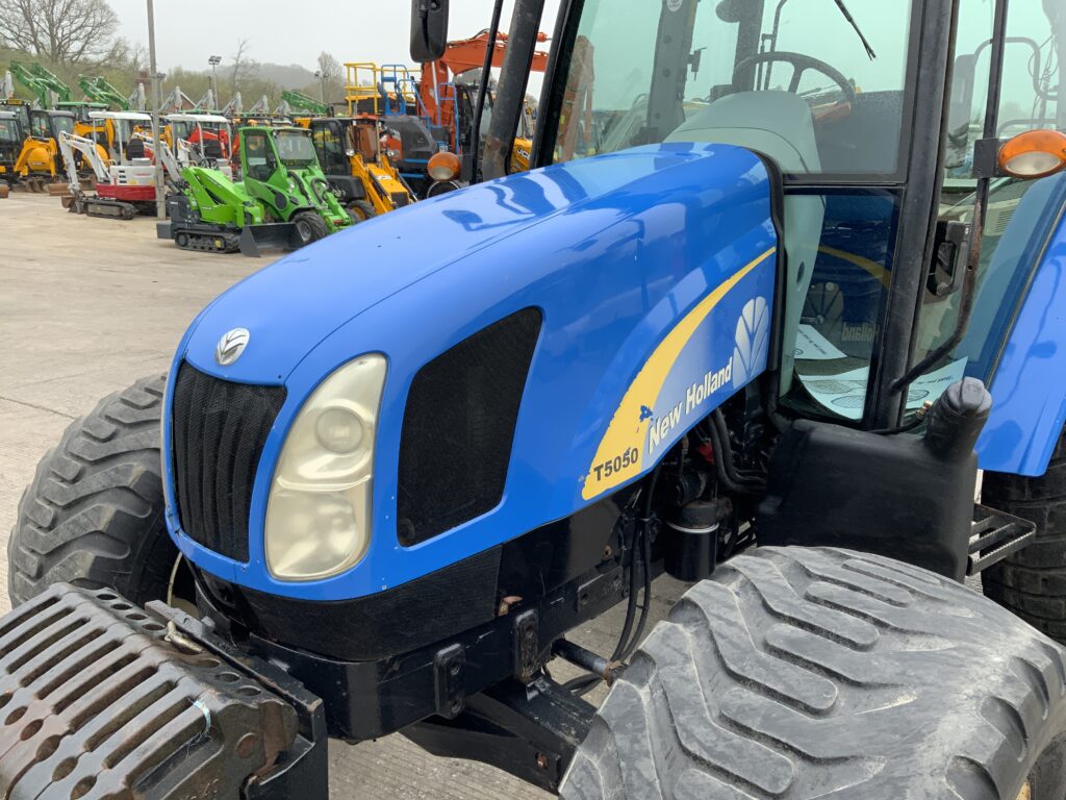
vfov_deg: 48.2
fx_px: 893
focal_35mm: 29
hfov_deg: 61.7
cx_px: 533
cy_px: 400
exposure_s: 1/380
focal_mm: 3
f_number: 1.8
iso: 16
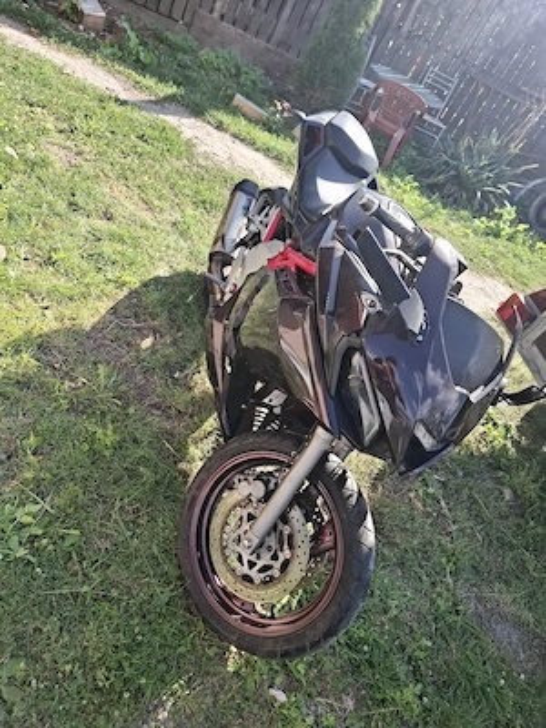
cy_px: 364
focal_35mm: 23
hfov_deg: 58.9
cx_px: 273
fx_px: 484
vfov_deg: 73.9
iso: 50
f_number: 1.8
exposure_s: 1/667
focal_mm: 5.54
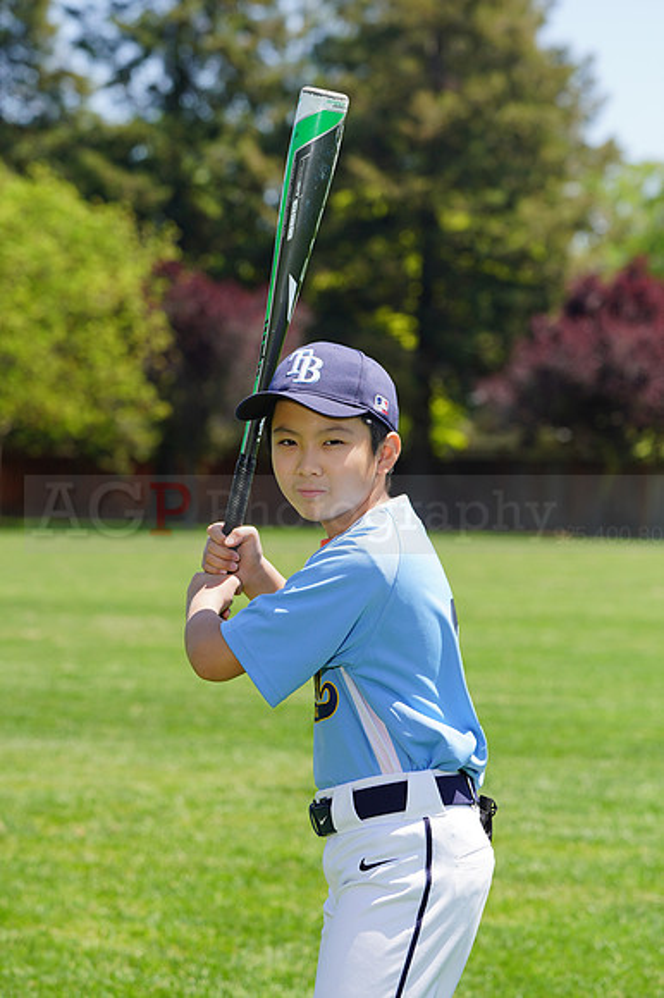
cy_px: 499
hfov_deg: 7.7
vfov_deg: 11.6
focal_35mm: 177
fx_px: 4902
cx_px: 332
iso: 100
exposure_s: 1/160
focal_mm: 177
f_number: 9
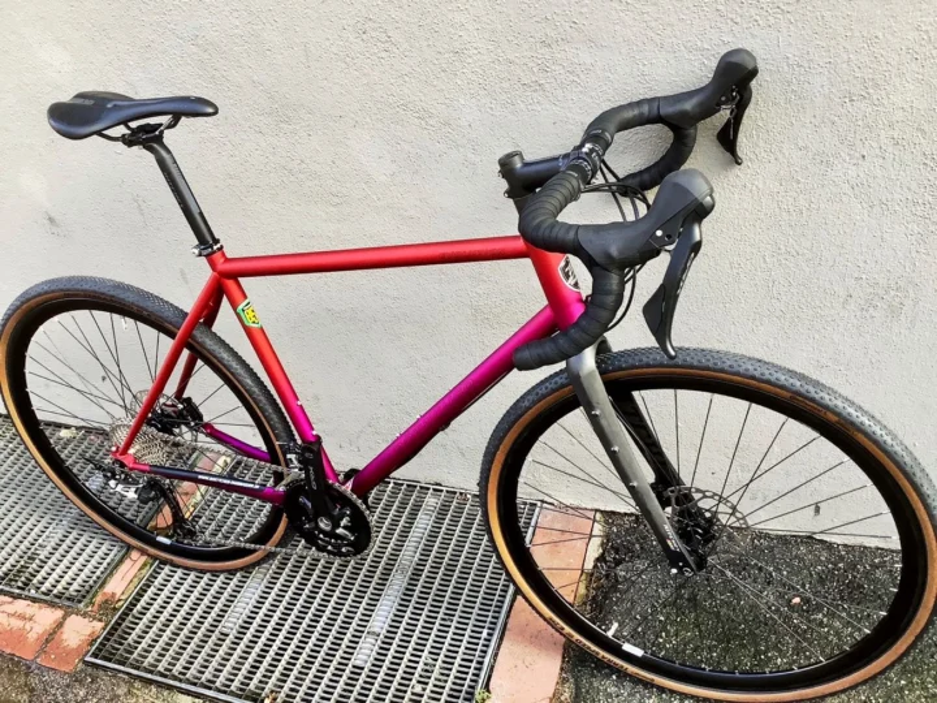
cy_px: 352
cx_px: 468
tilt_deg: -39.8
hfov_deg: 58.4
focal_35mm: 31
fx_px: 839
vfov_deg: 45.4
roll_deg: +7.2
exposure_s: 1/120
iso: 80
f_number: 2.4
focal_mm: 3.3
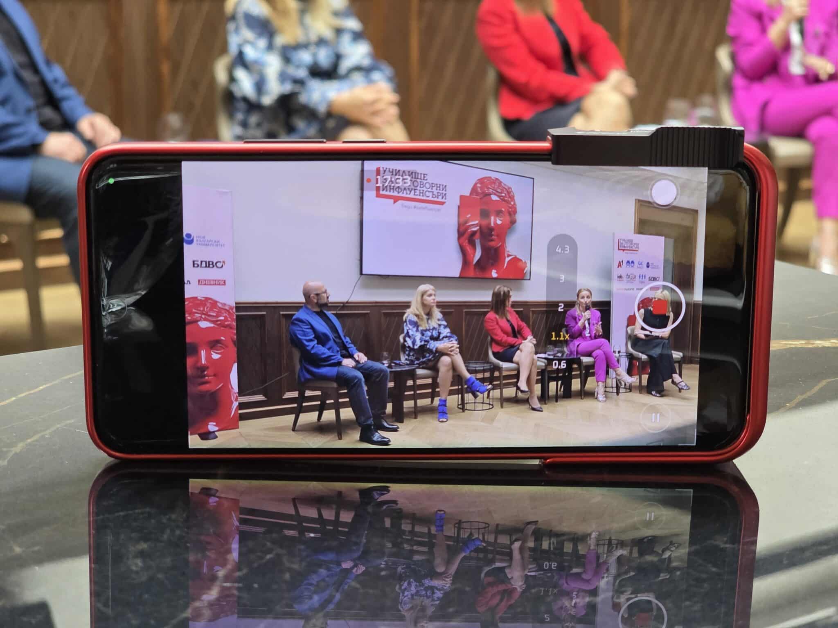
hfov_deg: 28.2
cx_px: 419
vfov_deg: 21.3
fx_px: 1670
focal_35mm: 69
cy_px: 314
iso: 250
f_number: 2.4
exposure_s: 1/120
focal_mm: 7.9
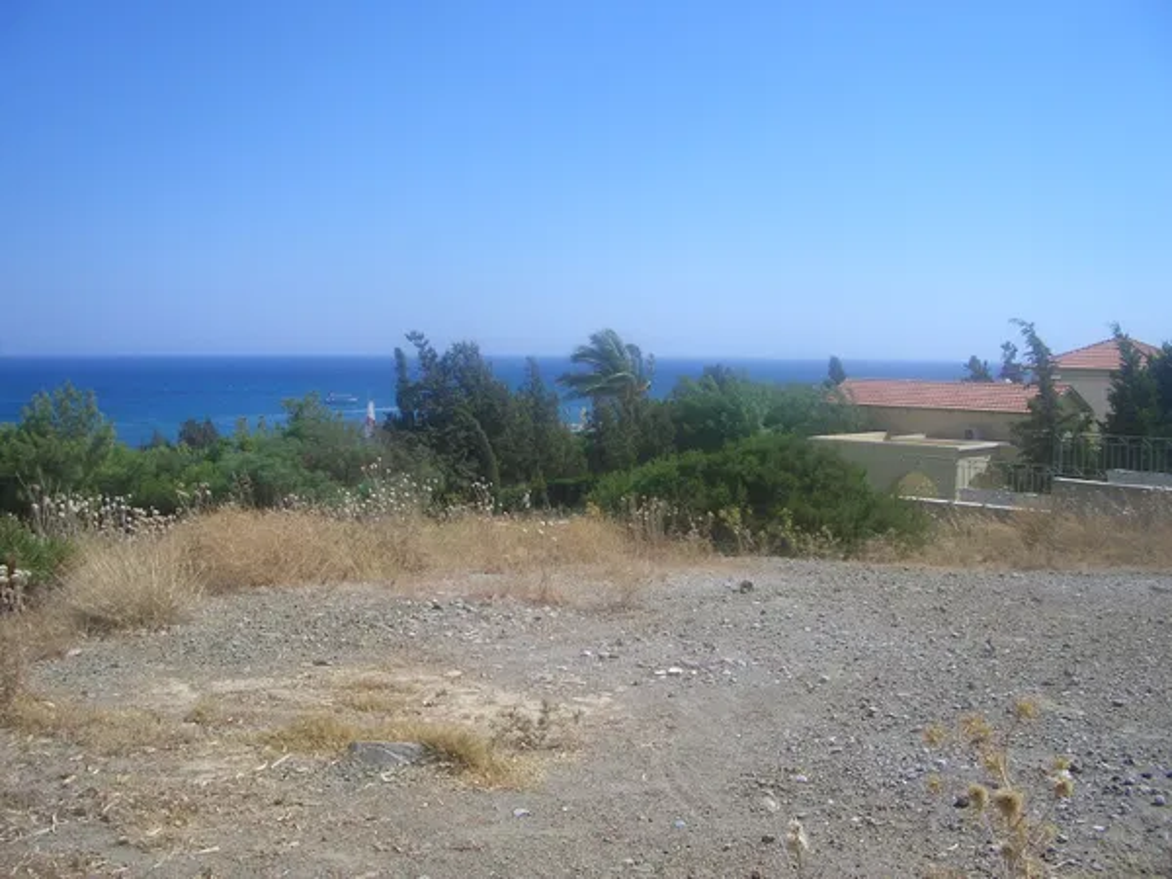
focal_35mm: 35
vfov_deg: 40.7
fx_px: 1185
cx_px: 586
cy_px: 440
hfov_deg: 52.6
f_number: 4.3
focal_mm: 5.8
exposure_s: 1/640
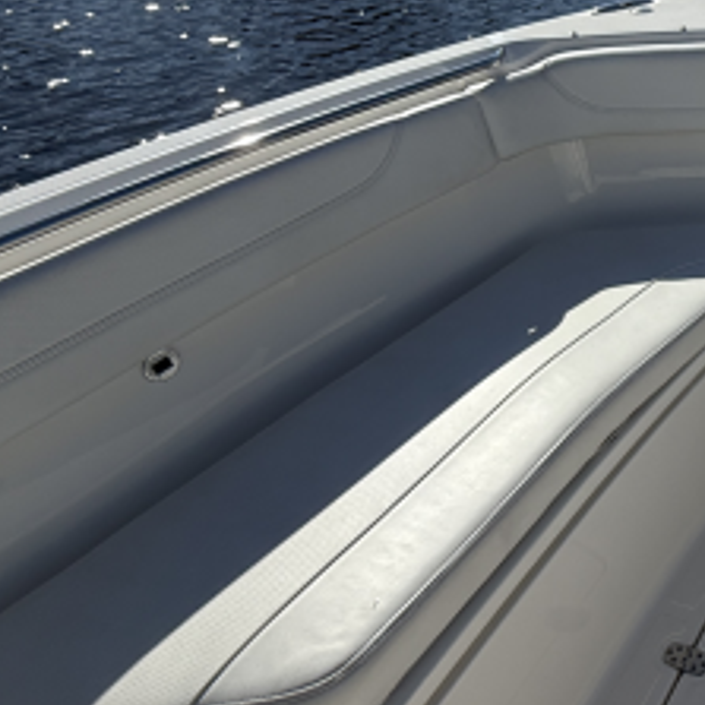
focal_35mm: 37
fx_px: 853
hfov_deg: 35.4
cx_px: 846
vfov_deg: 41.7
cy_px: 82
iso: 50
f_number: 2.2
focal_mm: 2.22
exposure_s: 1/4762
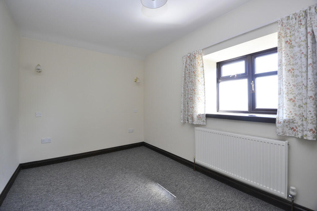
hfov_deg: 100.5
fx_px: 132
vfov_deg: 77.2
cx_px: 158
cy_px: 106
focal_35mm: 15
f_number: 4.5
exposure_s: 1/80
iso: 400
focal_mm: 10
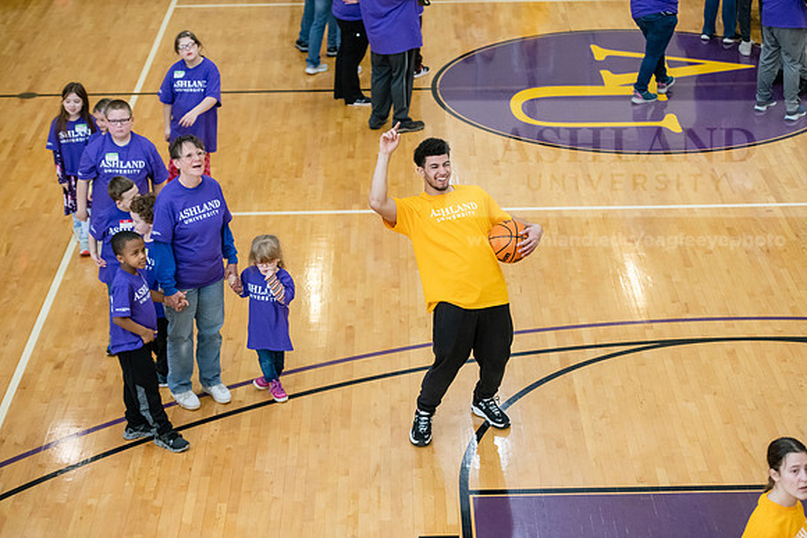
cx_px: 404
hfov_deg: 24.8
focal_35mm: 82
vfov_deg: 16.7
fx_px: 1839
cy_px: 269
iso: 3200
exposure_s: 1/200
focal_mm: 82
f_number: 3.5
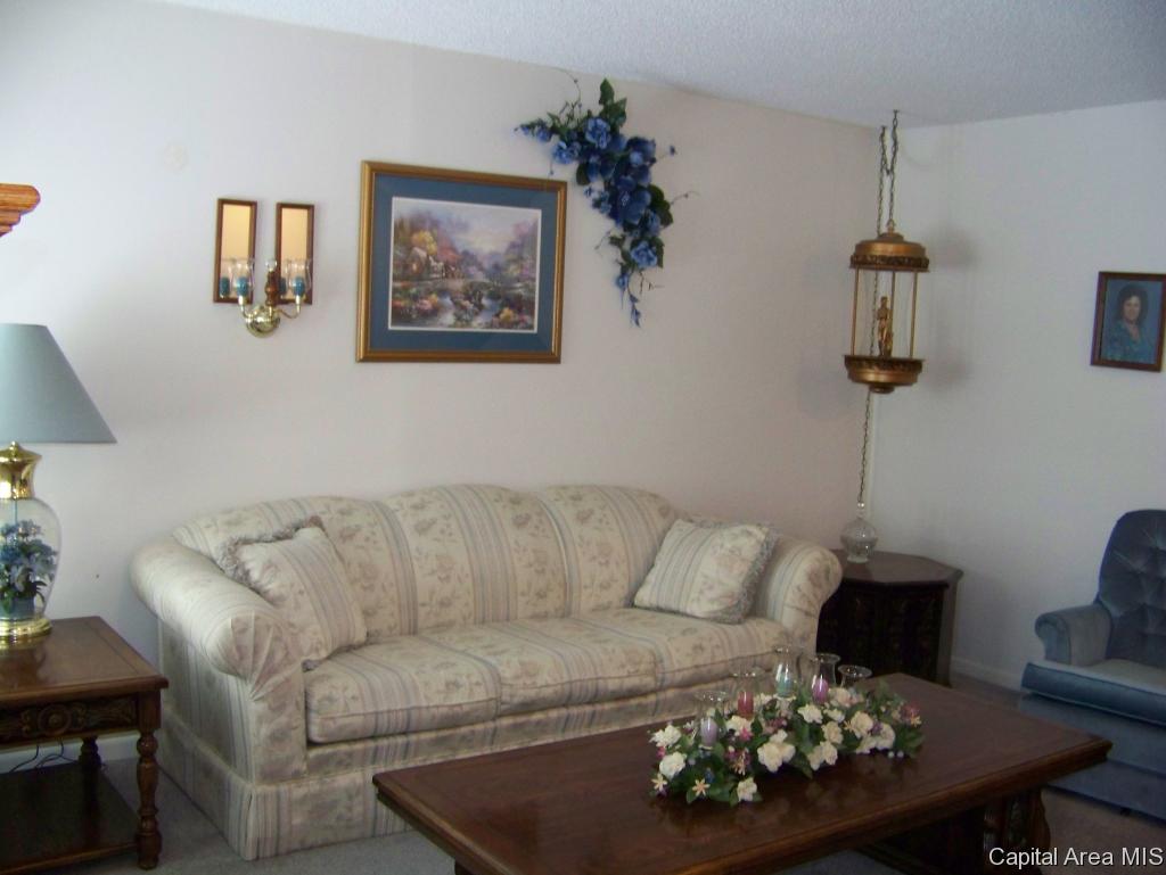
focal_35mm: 36
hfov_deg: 51.3
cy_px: 438
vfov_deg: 39.7
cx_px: 583
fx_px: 1213
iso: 200
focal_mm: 5.85
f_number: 2.8
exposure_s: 1/30
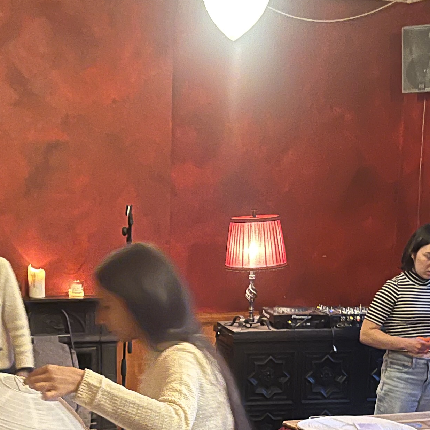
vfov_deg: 22.4
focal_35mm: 75
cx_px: 169
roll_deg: -0.8
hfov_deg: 23.0
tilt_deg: -11.3
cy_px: 405
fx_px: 1054
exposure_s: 1/20
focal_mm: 5.7
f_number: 1.5
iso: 800
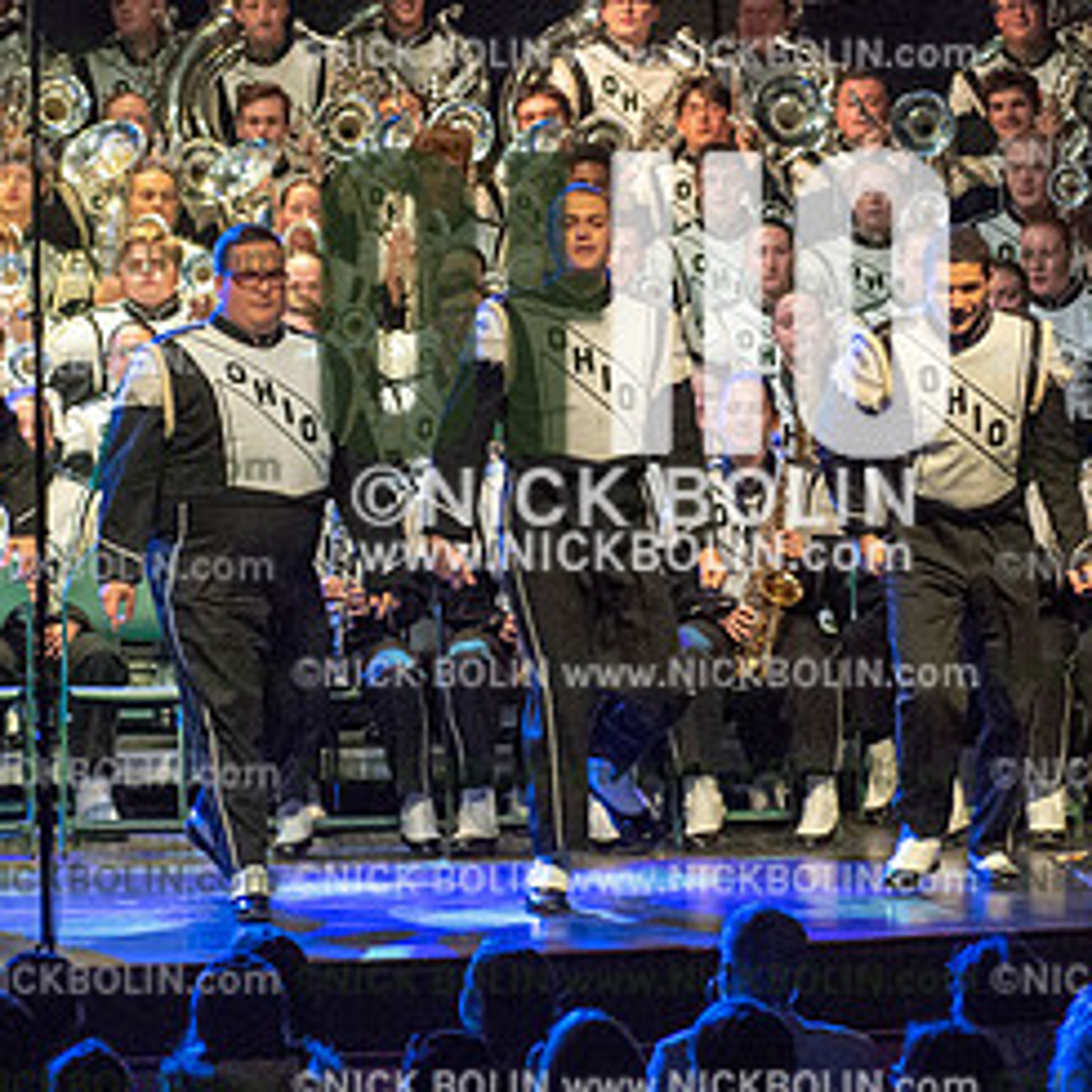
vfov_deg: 6.2
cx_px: 633
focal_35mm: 282
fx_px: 10065
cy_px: 361
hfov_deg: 6.2
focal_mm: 140
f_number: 5.6
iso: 8000
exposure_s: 1/400
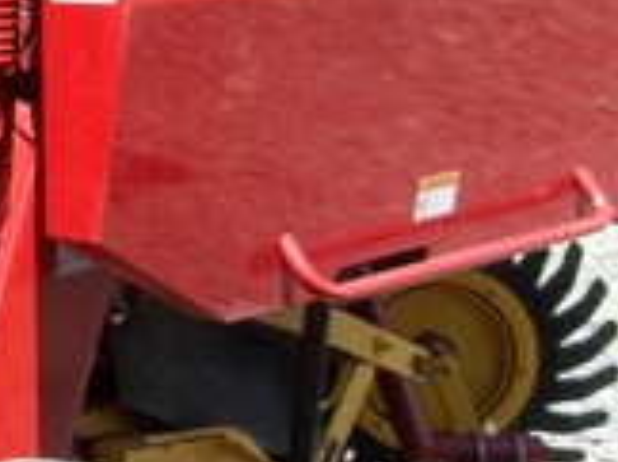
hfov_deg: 15.7
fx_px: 1979
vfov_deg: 13.0
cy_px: -57
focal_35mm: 111
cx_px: -416
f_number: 3.3
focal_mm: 5.9
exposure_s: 1/320
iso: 64
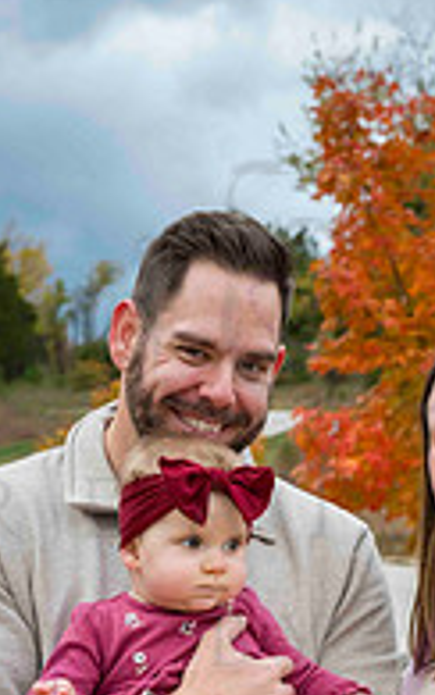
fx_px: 2275
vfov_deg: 17.1
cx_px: 317
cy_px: 634
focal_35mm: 120
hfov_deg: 10.9
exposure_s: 1/640
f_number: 6.3
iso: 400
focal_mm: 51
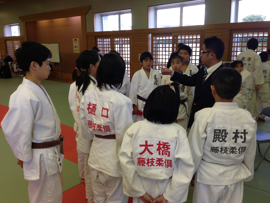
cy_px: 102
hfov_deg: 55.4
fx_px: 257
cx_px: 135
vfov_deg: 42.9
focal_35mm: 33
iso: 50
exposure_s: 1/60
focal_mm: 4.13
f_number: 2.4
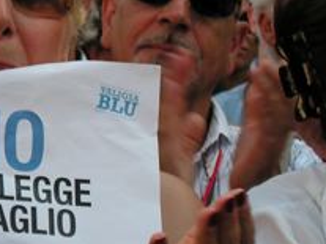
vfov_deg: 7.3
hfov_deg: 9.6
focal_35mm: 204
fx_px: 1920
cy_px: 99
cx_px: -24
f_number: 3.3
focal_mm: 11
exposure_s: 1/250
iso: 64
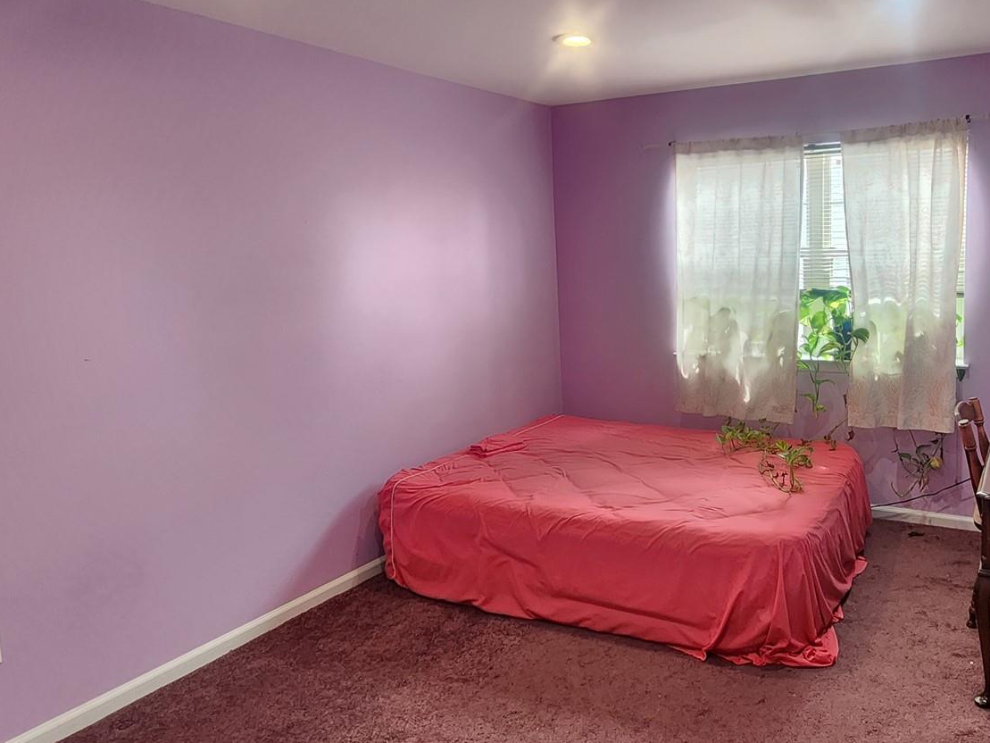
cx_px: 659
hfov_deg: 69.6
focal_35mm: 24
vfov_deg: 56.7
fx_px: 686
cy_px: 340
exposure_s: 1/60
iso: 320
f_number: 2.2
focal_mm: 2.2
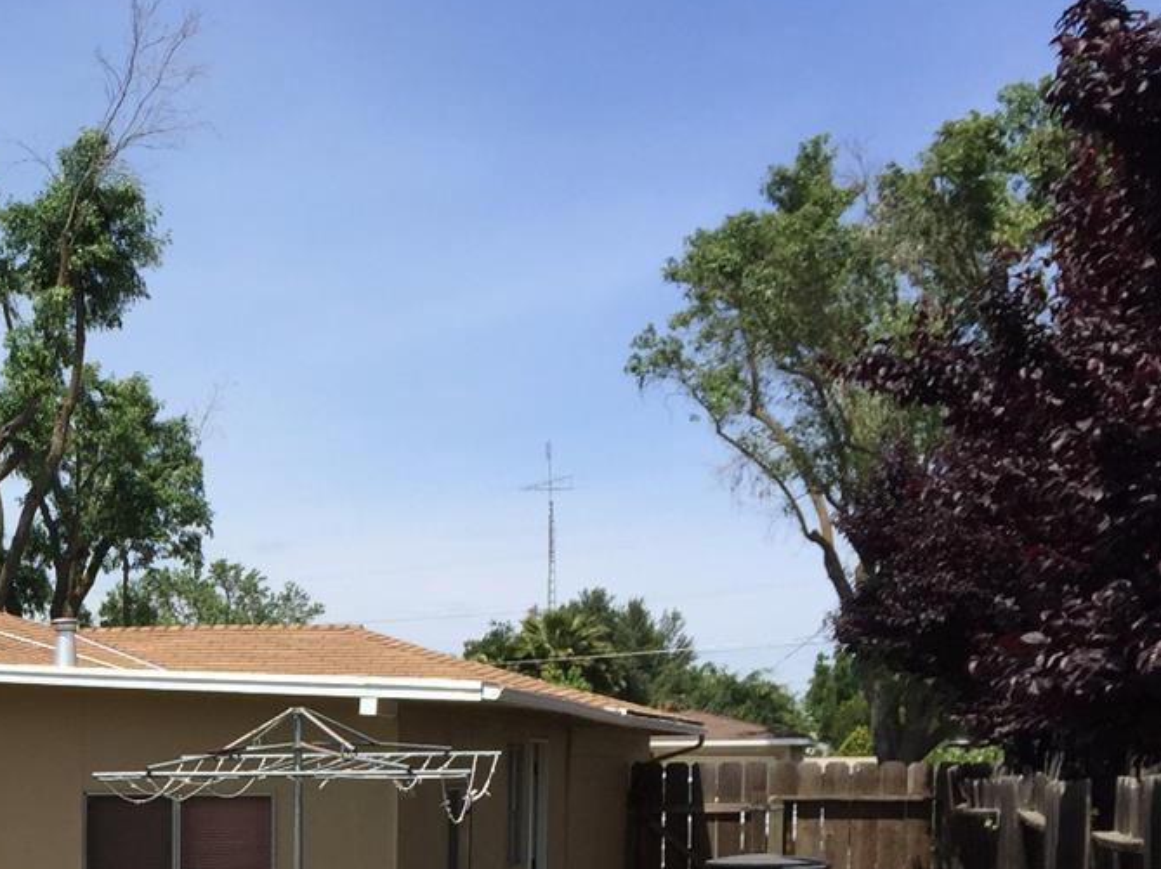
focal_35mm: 65
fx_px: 2179
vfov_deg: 21.6
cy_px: 900
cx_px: -135
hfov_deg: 27.2
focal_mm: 4.15
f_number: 2.2
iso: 32
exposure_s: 1/2198
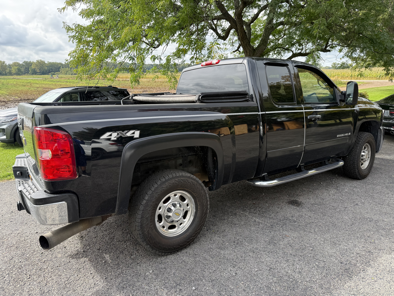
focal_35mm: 24
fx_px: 273
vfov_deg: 56.8
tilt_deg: -14.3
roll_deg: +1.1
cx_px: 197
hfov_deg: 71.6
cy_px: 148
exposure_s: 1/1091
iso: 100
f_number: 1.78
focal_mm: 6.76
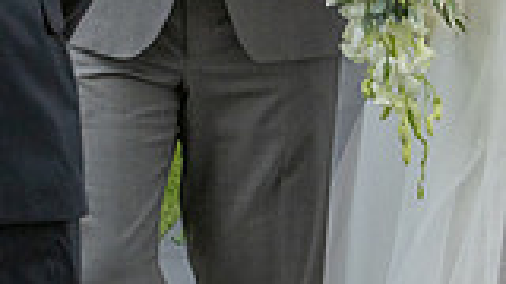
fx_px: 4870
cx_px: 307
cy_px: -97
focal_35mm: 363
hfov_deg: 5.9
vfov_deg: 3.3
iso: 400
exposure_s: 1/1250
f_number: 2.8
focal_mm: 70
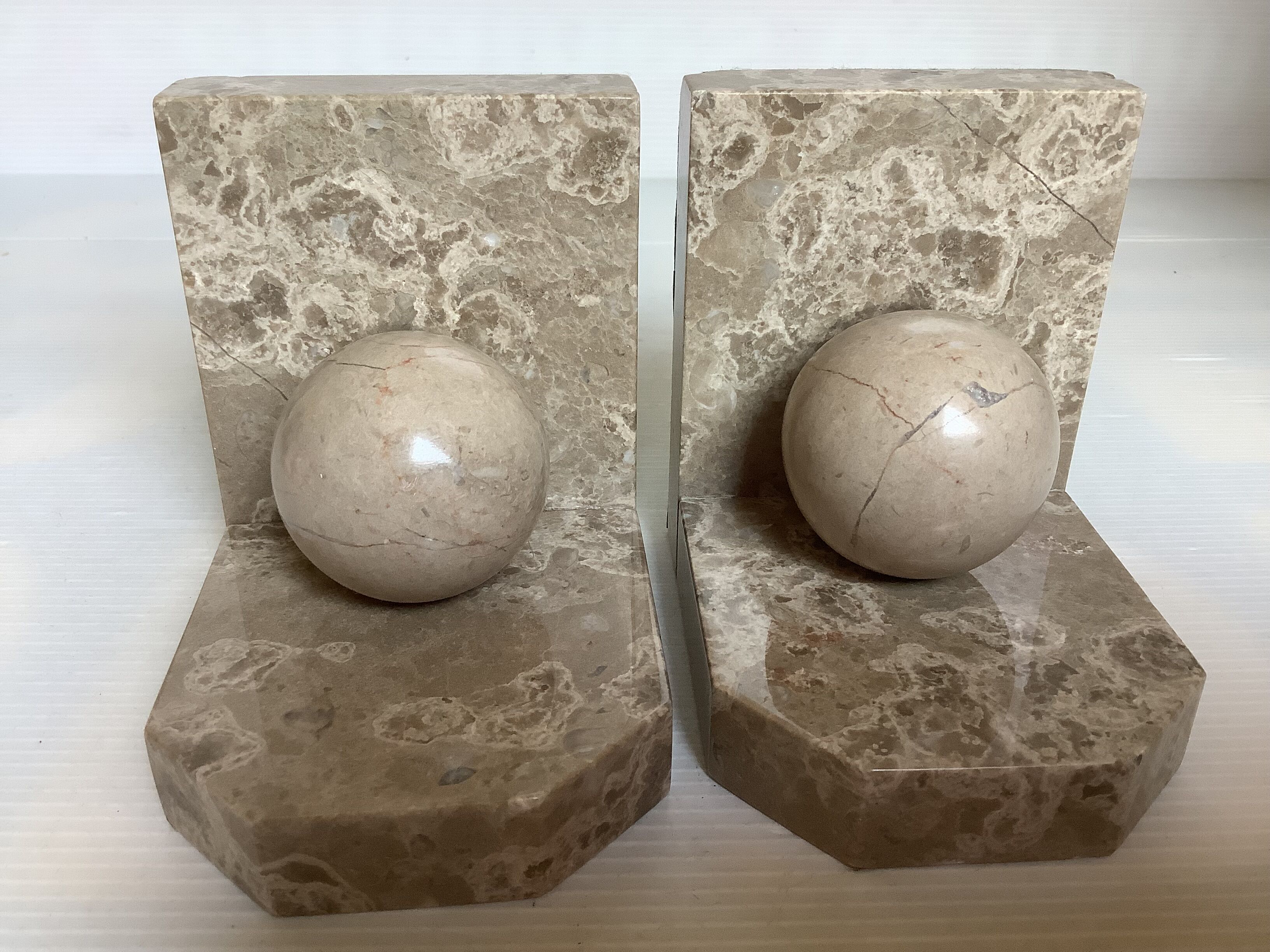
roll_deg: -0.1
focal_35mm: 31
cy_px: 476
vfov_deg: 45.4
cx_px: 635
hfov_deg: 58.4
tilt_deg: -27.3
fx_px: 1137
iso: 125
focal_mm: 3.3
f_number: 2.4
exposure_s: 1/50
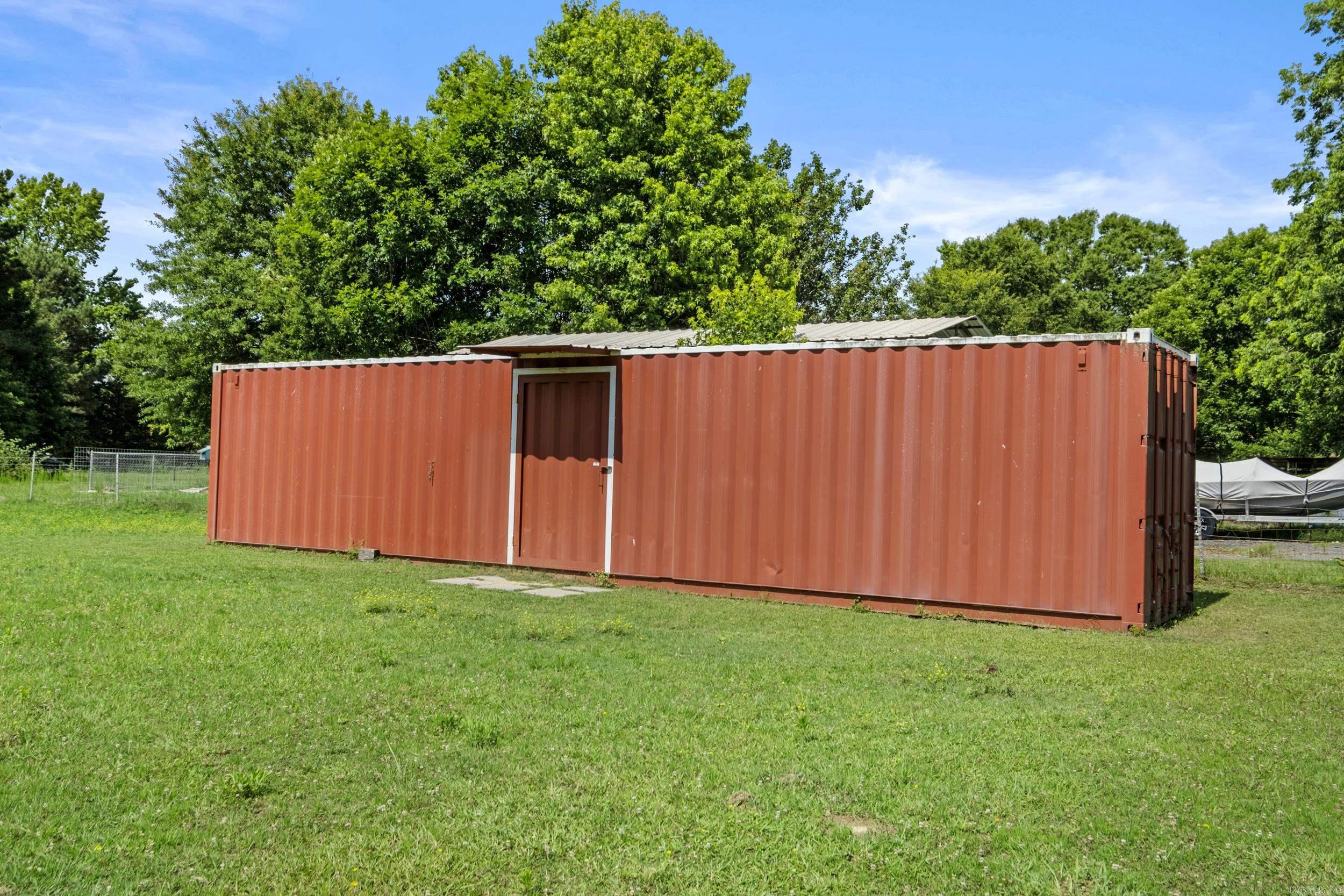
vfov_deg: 42.3
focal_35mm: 31
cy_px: 448
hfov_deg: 60.3
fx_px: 1157
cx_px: 672
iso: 200
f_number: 8
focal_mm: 20.9
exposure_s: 1/100
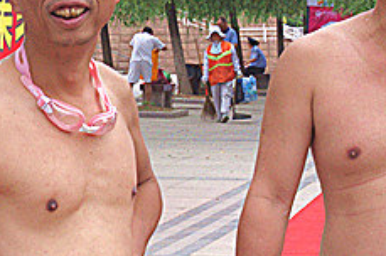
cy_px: 131
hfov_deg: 9.7
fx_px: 2248
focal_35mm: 210
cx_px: -86
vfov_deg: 6.5
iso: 200
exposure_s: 1/125
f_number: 13
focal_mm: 40
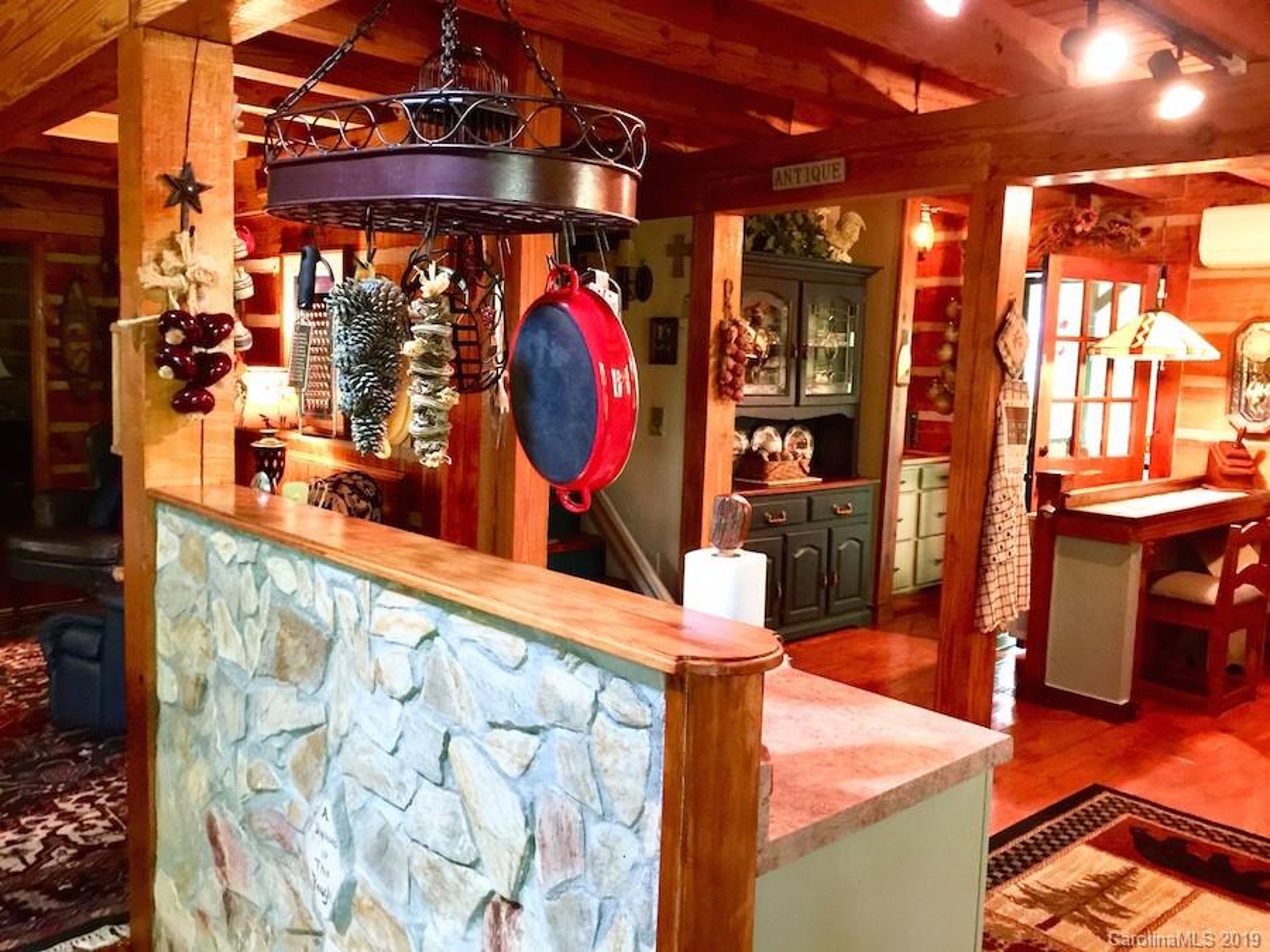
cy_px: 476
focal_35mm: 29
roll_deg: -1.3
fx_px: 1064
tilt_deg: -5.3
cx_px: 635
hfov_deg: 61.7
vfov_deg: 48.2
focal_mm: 4.15
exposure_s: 1/8
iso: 125
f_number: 2.2
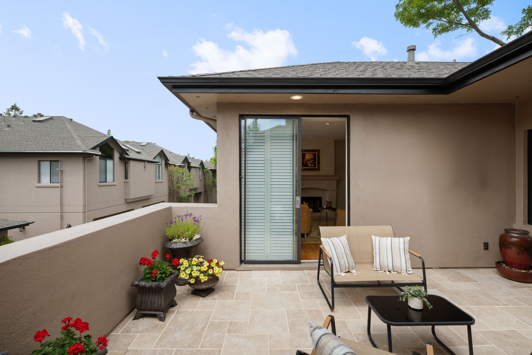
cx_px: 266
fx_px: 236
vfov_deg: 73.7
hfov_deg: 96.7
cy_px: 178
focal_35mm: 16
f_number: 5
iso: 400
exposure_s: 1/500
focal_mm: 16
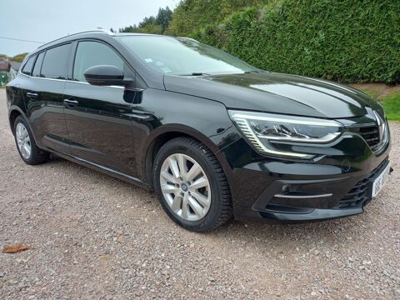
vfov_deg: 54.9
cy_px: 150
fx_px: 289
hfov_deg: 69.4
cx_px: 200
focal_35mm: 25
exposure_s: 1/120
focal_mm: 4.6
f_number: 2
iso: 50
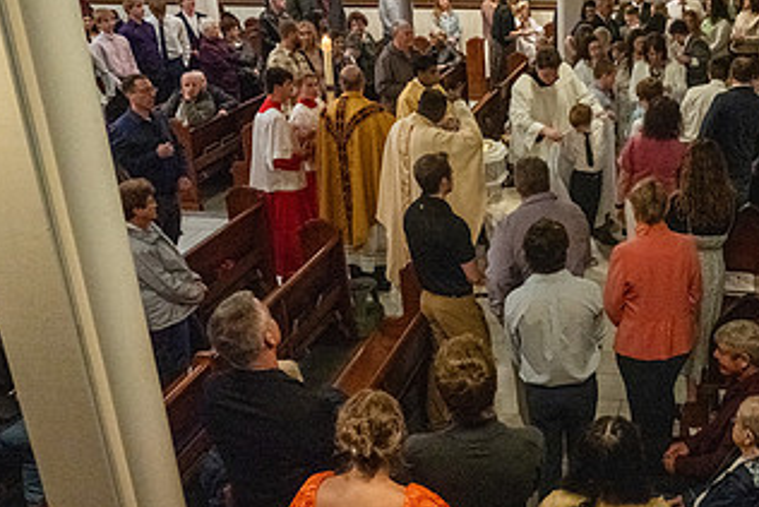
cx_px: 567
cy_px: 251
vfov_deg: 30.5
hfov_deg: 43.1
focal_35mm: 44
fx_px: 928
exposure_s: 1/60
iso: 5000
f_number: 7.1
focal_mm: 24
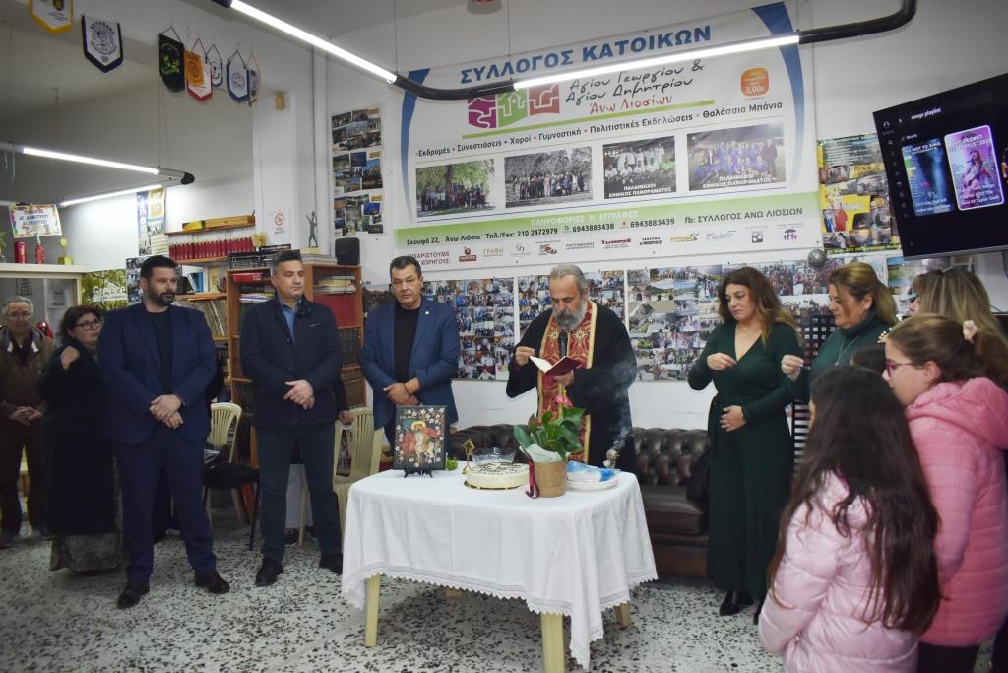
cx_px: 504
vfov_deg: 47.9
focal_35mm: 27
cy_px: 336
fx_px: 756
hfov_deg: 67.4
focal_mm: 18
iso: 800
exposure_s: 1/200
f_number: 3.5
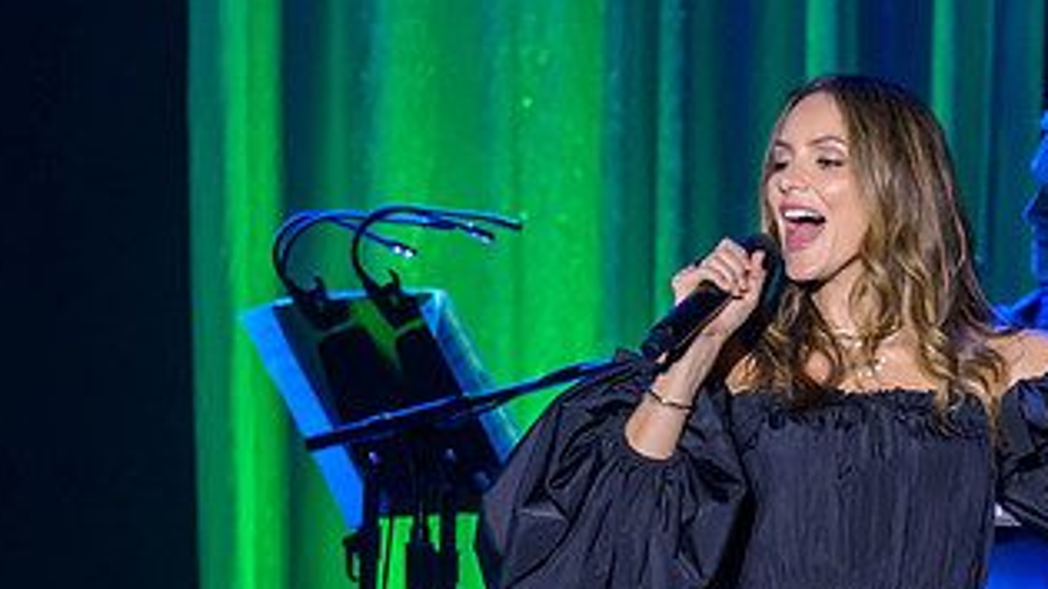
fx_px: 34366
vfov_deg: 1.0
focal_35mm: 1237
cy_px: 484
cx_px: 949
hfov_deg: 1.7
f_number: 5.6
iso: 2200
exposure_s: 1/250
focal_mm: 300
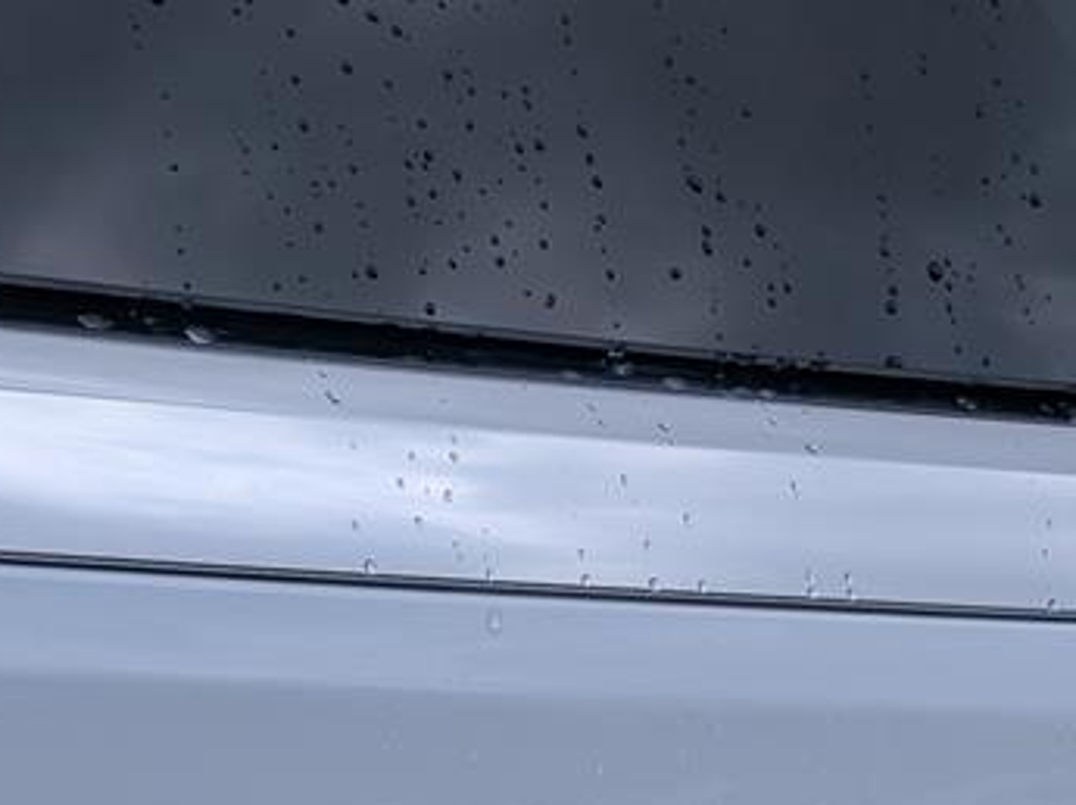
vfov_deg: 16.0
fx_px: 2826
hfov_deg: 21.5
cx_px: 602
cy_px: 699
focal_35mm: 91
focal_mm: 6.9
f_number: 1.68
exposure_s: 1/5000
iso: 24
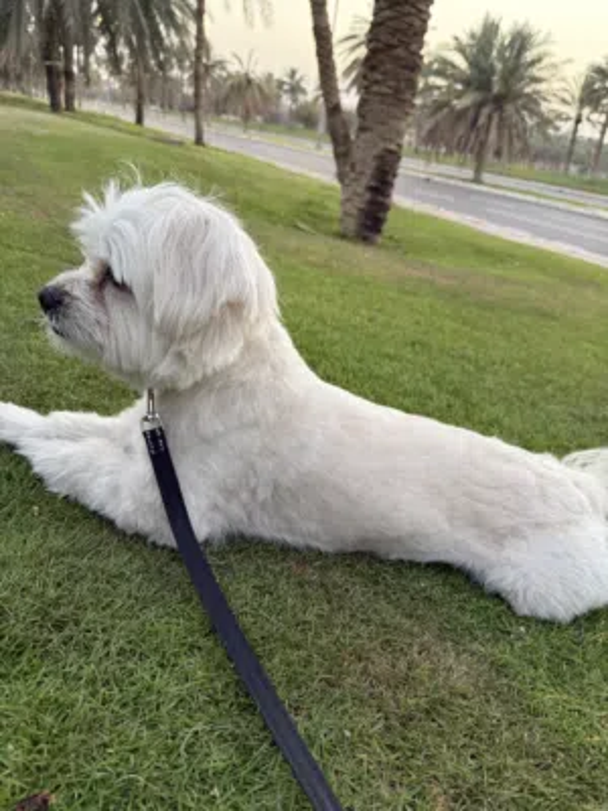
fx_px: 562
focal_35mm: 24
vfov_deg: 71.6
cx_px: 304
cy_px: 406
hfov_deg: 56.8
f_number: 1.78
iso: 320
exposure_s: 1/60
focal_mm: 6.76
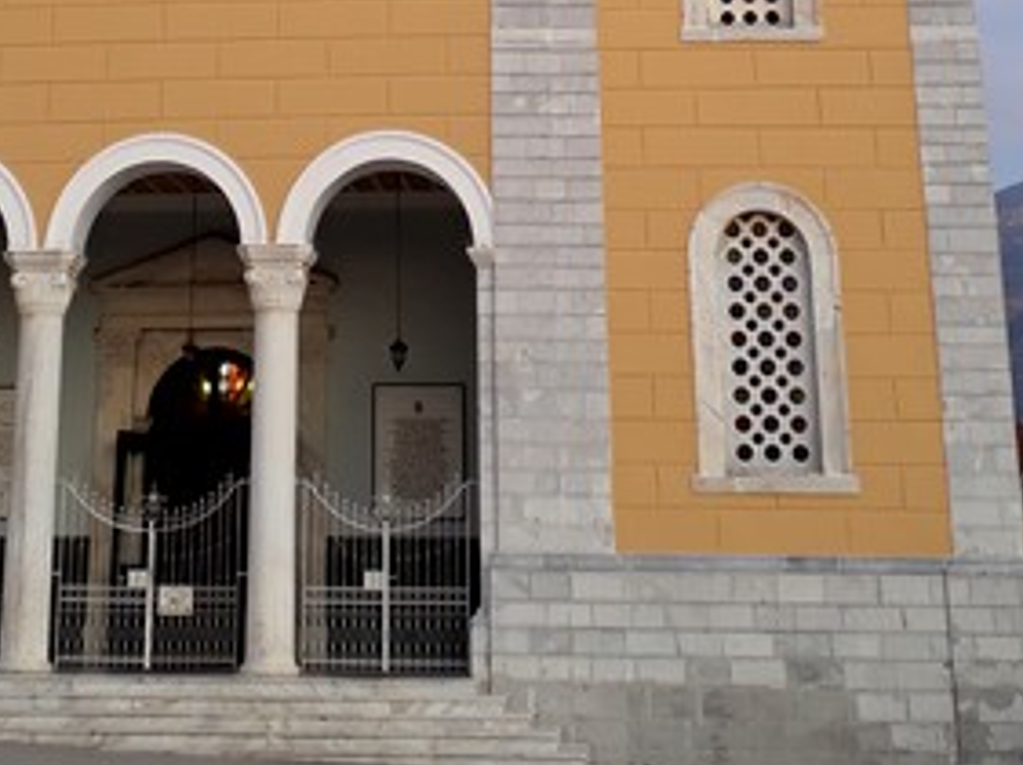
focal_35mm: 77
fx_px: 2273
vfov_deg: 17.8
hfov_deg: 25.2
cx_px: 324
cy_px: -255
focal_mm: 3.6
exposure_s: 1/203
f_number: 1.9
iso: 40
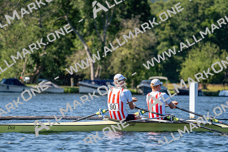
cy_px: 76
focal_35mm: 282
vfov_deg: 4.9
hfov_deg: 7.3
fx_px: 1786
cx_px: 114
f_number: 5.6
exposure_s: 1/1600
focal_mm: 282
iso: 320
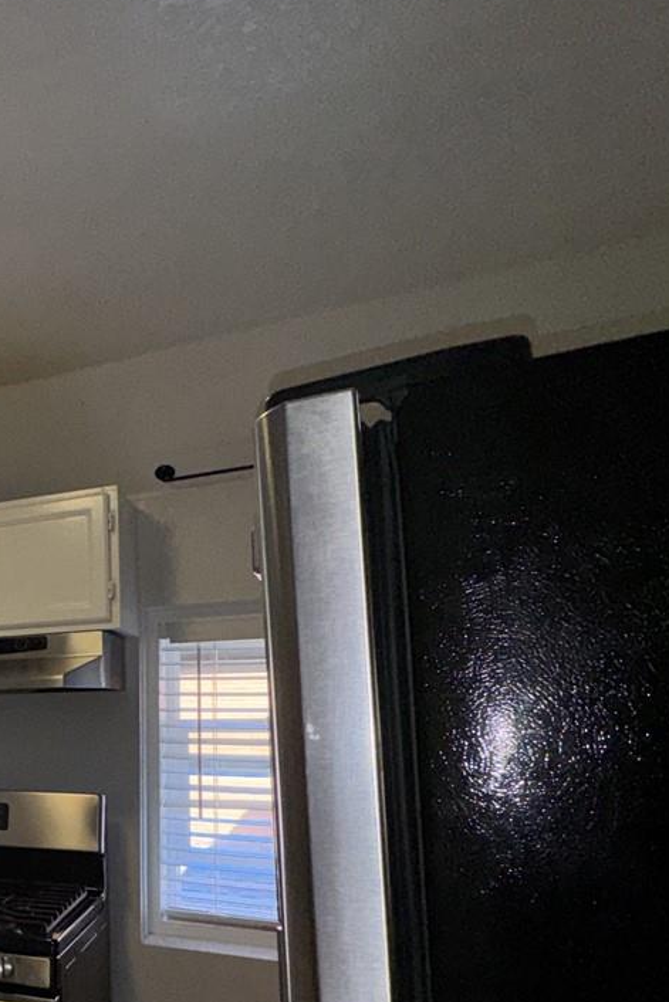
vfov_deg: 55.2
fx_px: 919
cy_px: 717
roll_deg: +0.1
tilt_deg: +0.2
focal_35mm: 33
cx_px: -312
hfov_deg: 28.1
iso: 50
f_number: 2.2
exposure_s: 1/122
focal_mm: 2.22
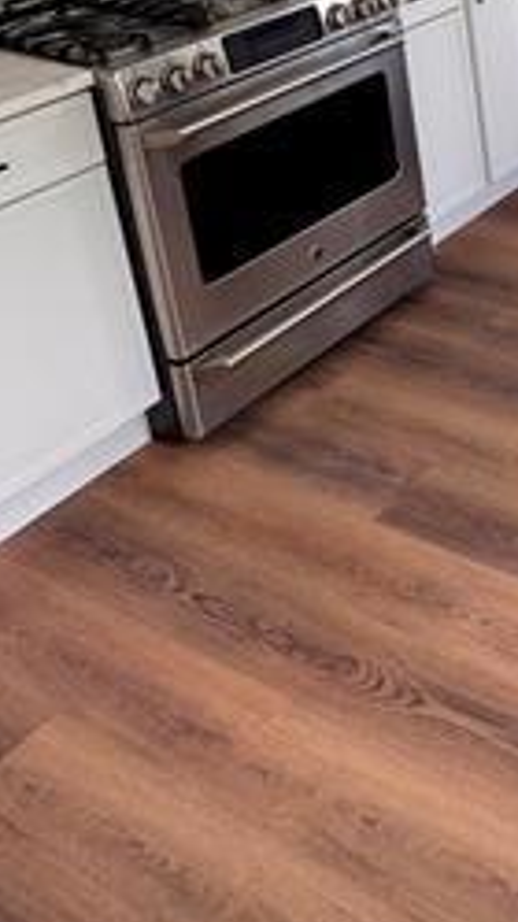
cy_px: -26
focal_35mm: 47
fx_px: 1148
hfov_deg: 20.7
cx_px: 825
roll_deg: +1.6
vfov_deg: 38.2
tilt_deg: -17.8
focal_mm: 2.22
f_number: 2.2
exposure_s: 1/99
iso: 100
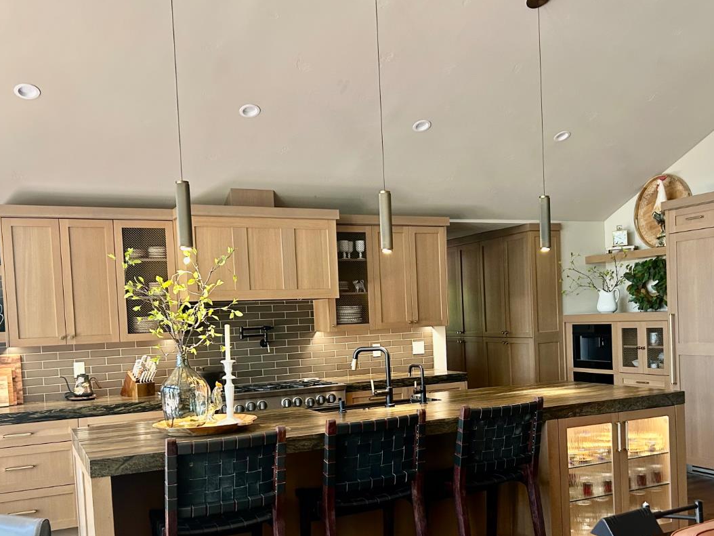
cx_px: 416
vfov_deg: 38.4
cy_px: 346
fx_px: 763
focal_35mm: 37
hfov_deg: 49.9
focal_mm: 5.7
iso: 250
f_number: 1.5
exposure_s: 1/60
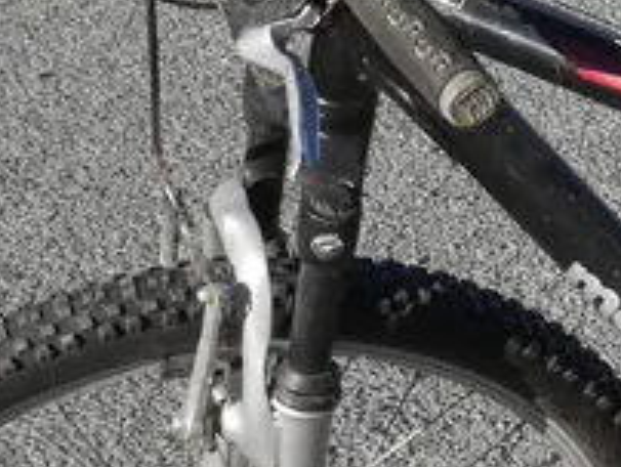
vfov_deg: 7.3
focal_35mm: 203
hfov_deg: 9.4
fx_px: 3646
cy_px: 456
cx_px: 1021
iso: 200
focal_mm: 20
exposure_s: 1/320
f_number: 8
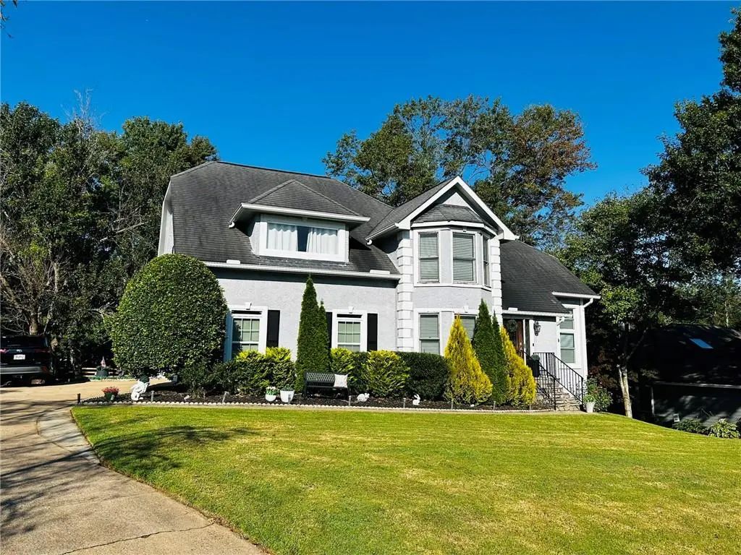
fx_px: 557
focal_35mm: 26
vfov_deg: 53.1
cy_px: 278
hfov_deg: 67.3
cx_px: 370
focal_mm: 5.7
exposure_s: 1/4274
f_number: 1.5
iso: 50
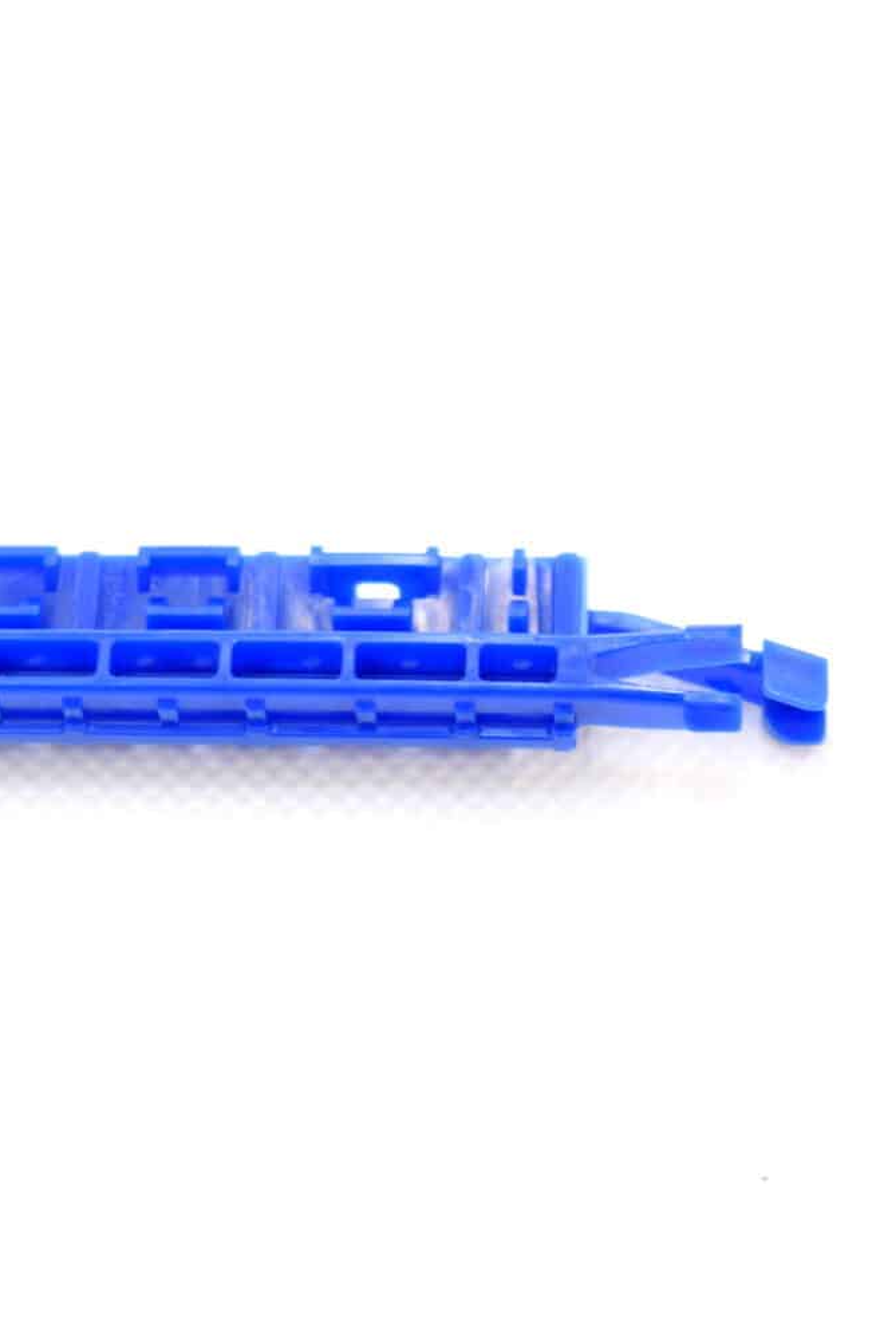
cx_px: 163
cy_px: 664
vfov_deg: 16.4
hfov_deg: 10.9
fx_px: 4595
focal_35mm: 125
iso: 400
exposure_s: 1/125
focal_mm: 55
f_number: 5.6
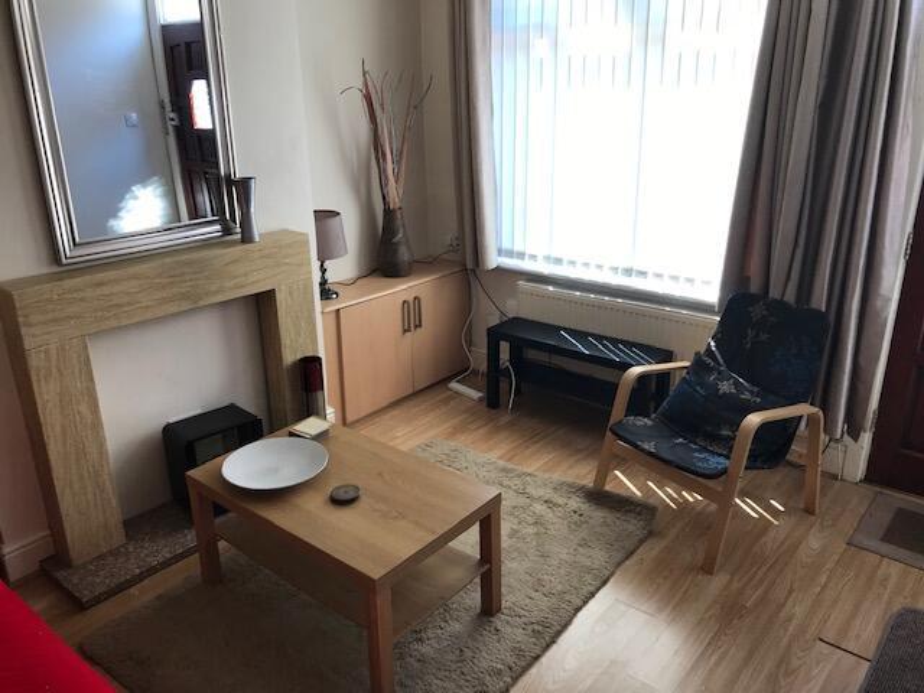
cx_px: 462
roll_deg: +0.5
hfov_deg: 63.4
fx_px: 747
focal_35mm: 28
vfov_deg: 49.7
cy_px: 346
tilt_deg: -19.2
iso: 25
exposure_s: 1/60
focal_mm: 3.99
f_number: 1.8
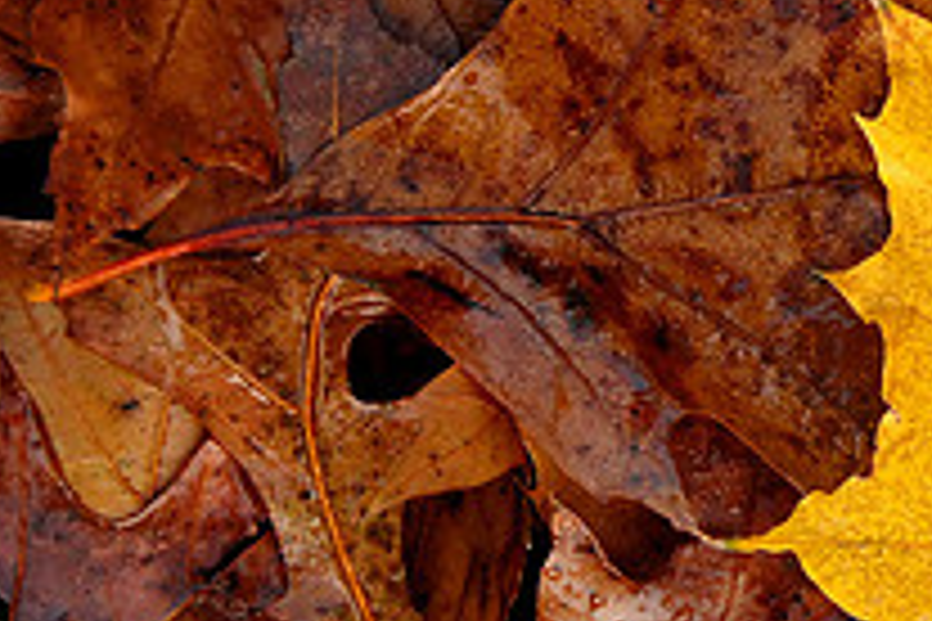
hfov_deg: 5.4
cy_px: 382
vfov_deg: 3.6
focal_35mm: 379
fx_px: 9811
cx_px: 1013
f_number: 8
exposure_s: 1/180
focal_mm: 90
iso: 400
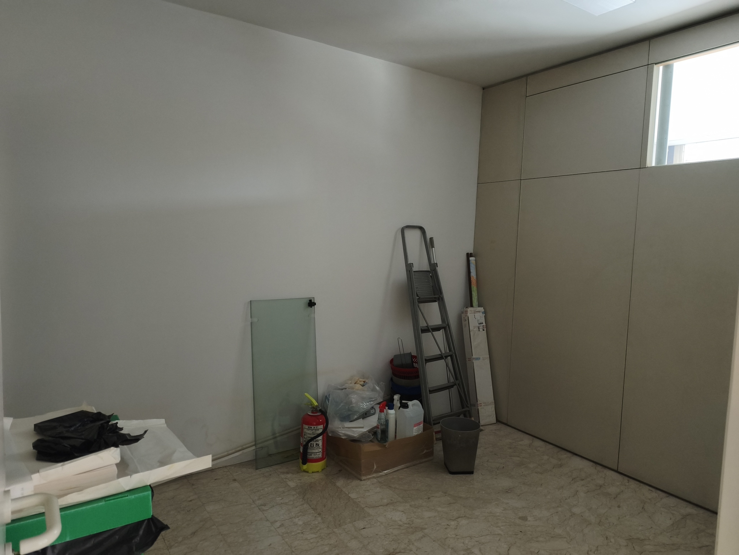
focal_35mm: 23
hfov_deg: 73.9
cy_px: 278
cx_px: 370
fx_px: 491
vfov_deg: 58.9
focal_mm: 6.45
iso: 250
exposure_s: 1/99.9
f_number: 1.62
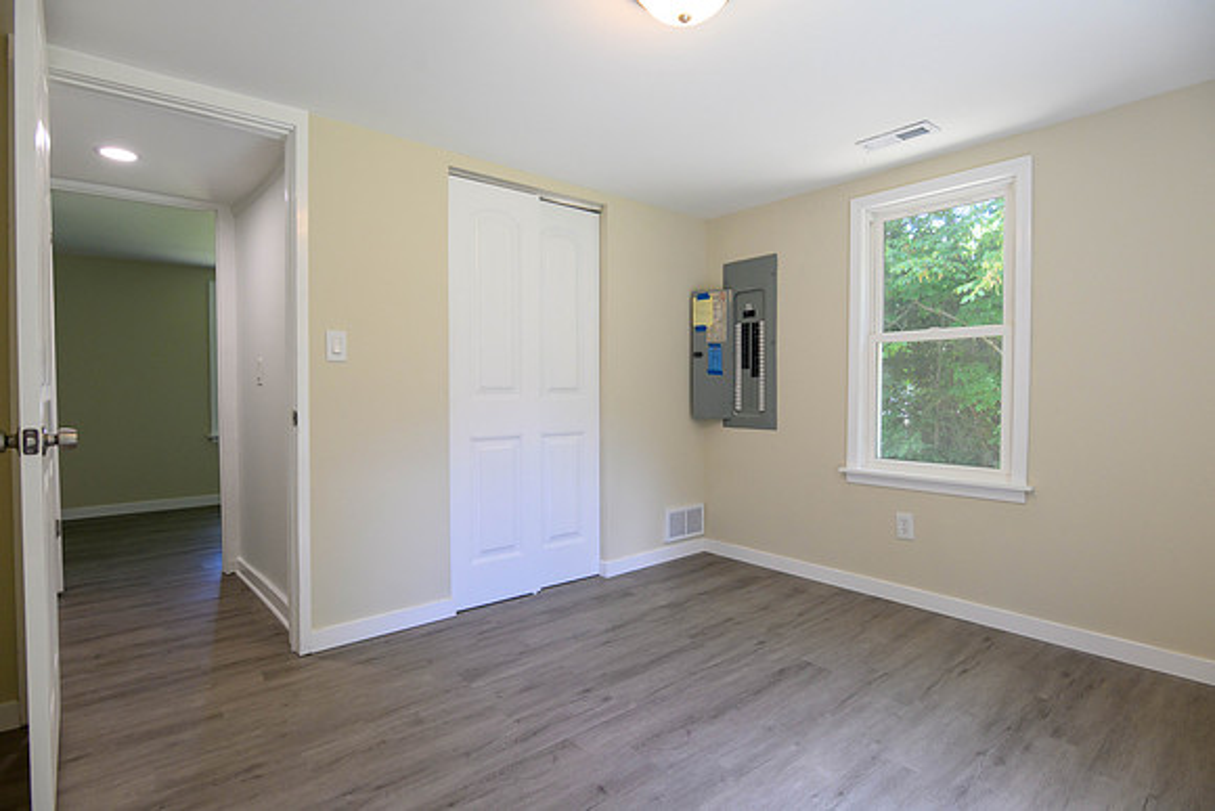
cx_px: 608
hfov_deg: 93.3
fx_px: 574
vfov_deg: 70.5
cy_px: 406
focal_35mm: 17
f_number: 5
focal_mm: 17
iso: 1000
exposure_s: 1/125
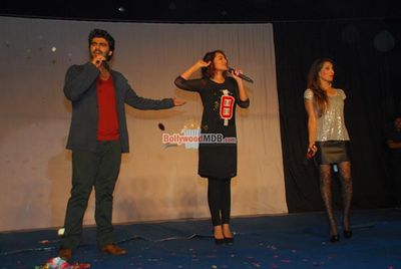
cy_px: 134
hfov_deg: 42.3
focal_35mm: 46
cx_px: 200
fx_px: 519
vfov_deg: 29.0
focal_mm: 31
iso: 640
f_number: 4.5
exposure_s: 1/125
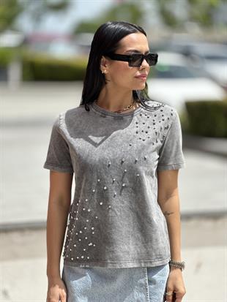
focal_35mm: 77
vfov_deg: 25.3
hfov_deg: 19.1
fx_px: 673
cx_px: 114
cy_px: 151
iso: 32
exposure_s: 1/579
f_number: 2.8
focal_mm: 9
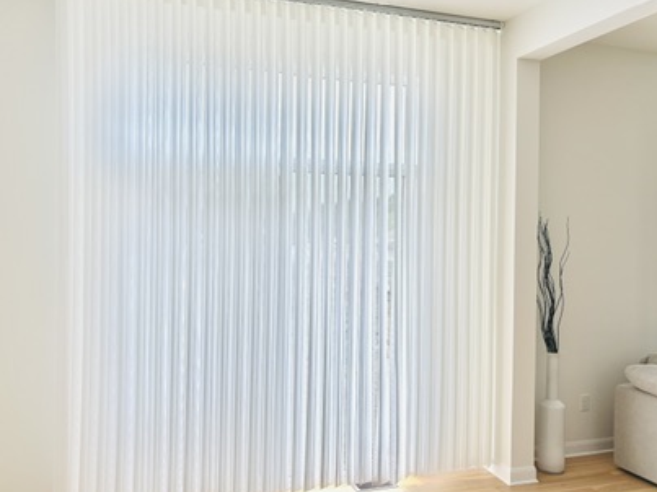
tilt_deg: -0.7
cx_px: 339
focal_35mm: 31
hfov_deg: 58.4
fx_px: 588
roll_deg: +0.1
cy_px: 235
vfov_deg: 45.4
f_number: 1.6
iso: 64
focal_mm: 5.96
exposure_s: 1/242
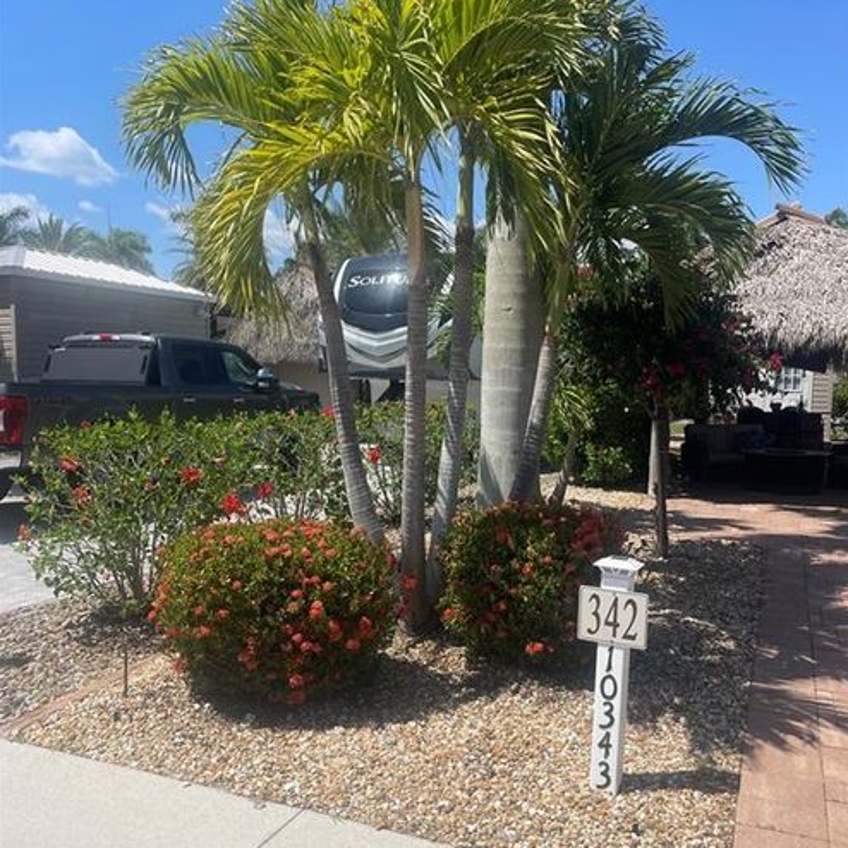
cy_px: 466
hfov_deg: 52.5
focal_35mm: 31
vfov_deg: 52.4
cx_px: 427
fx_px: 859
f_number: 1.6
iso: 32
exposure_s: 1/4292
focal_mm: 4.2
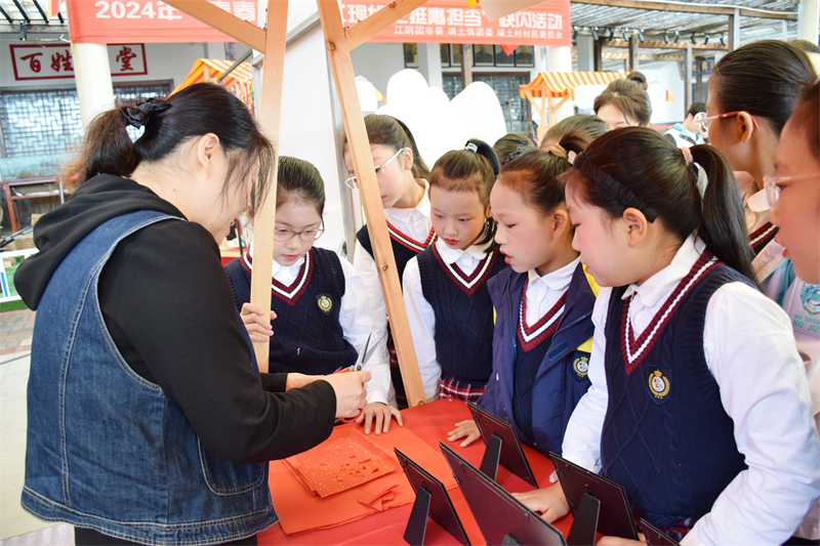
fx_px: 615
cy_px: 273
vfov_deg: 47.9
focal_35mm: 27
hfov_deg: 67.4
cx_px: 410
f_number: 4
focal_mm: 18
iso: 1250
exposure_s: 1/125
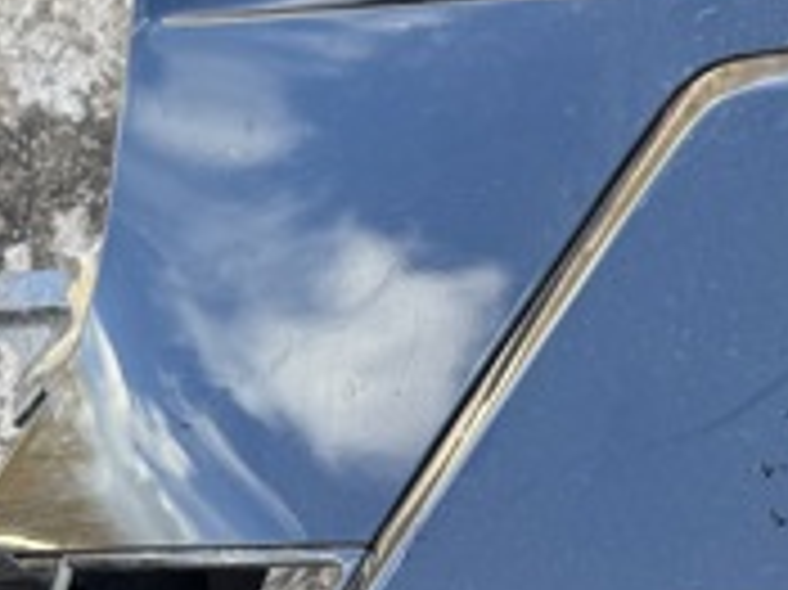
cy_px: 216
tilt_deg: -74.4
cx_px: 955
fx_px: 2002
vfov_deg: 16.7
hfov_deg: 20.7
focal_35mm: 88
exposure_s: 1/154
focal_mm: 6.76
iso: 64
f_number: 1.78
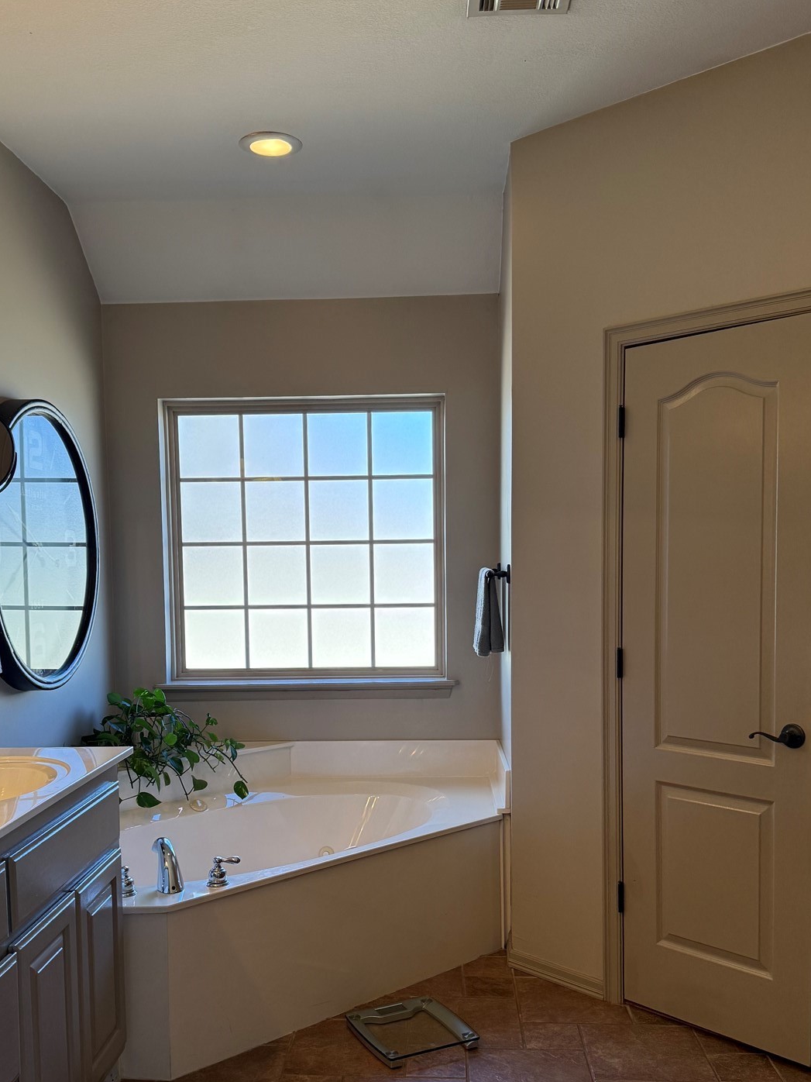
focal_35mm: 33
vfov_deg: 55.1
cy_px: 631
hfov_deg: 42.9
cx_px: 390
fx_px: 1031
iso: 200
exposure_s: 1/234
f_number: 1.78
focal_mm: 6.76
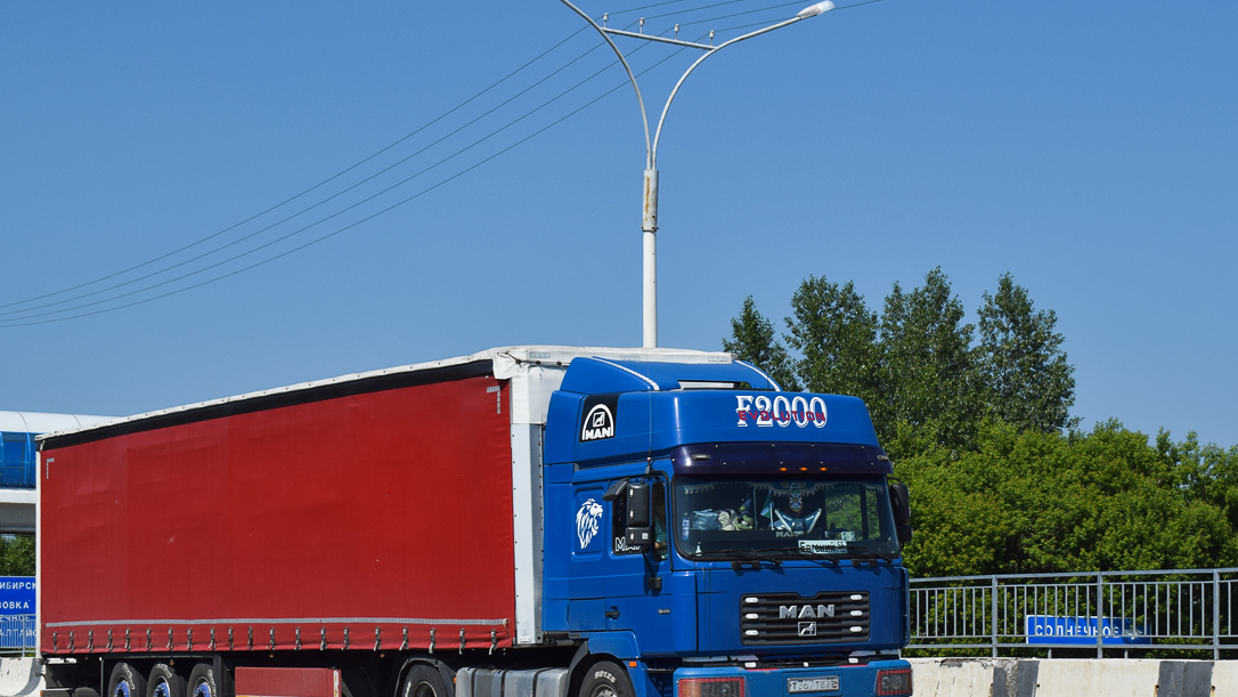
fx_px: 2167
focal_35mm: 66
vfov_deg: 18.2
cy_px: 435
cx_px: 563
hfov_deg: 31.9
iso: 100
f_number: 7.1
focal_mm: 38
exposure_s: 1/1000
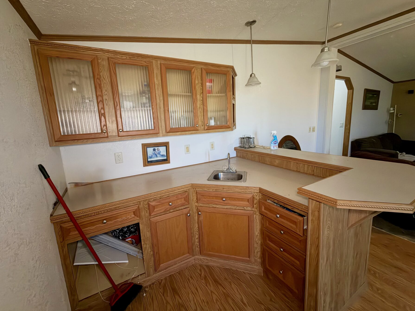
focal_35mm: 15
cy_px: 150
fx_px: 180
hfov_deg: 98.2
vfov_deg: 81.7
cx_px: 204
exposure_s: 1/40
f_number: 2.2
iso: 800
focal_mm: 2.22
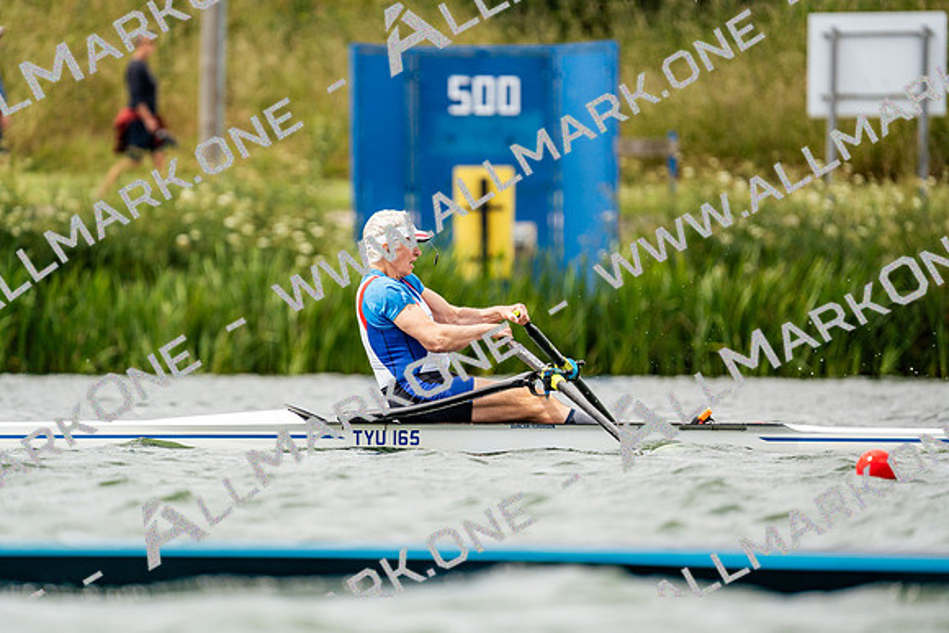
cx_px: 474
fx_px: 15820
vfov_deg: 2.3
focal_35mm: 600
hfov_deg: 3.4
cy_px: 316
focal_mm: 600
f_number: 6.3
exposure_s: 1/2000
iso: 400
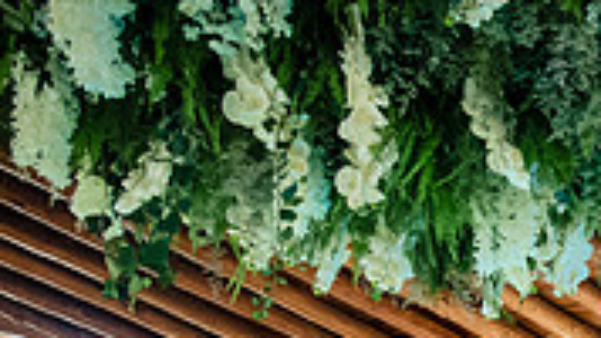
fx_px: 1370
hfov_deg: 21.2
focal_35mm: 86
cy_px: 522
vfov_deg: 13.2
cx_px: 881
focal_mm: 24
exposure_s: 1/160
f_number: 4
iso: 3200
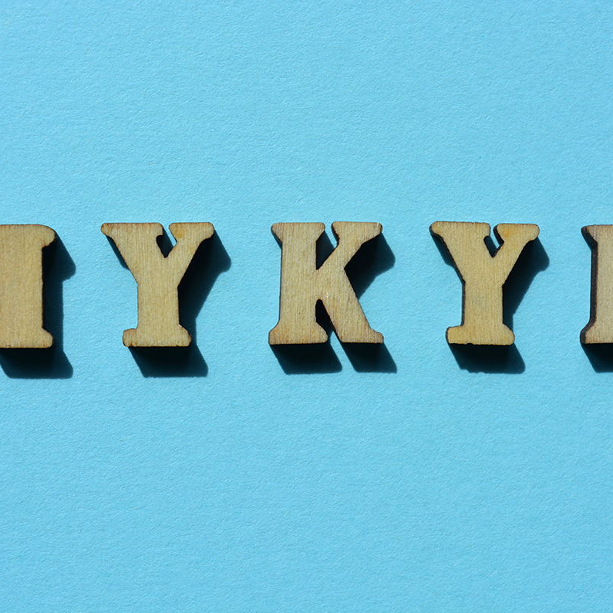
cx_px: 349
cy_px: 307
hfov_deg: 22.5
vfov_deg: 22.5
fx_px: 1543
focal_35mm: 77
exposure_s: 1/320
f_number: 9
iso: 100
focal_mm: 40
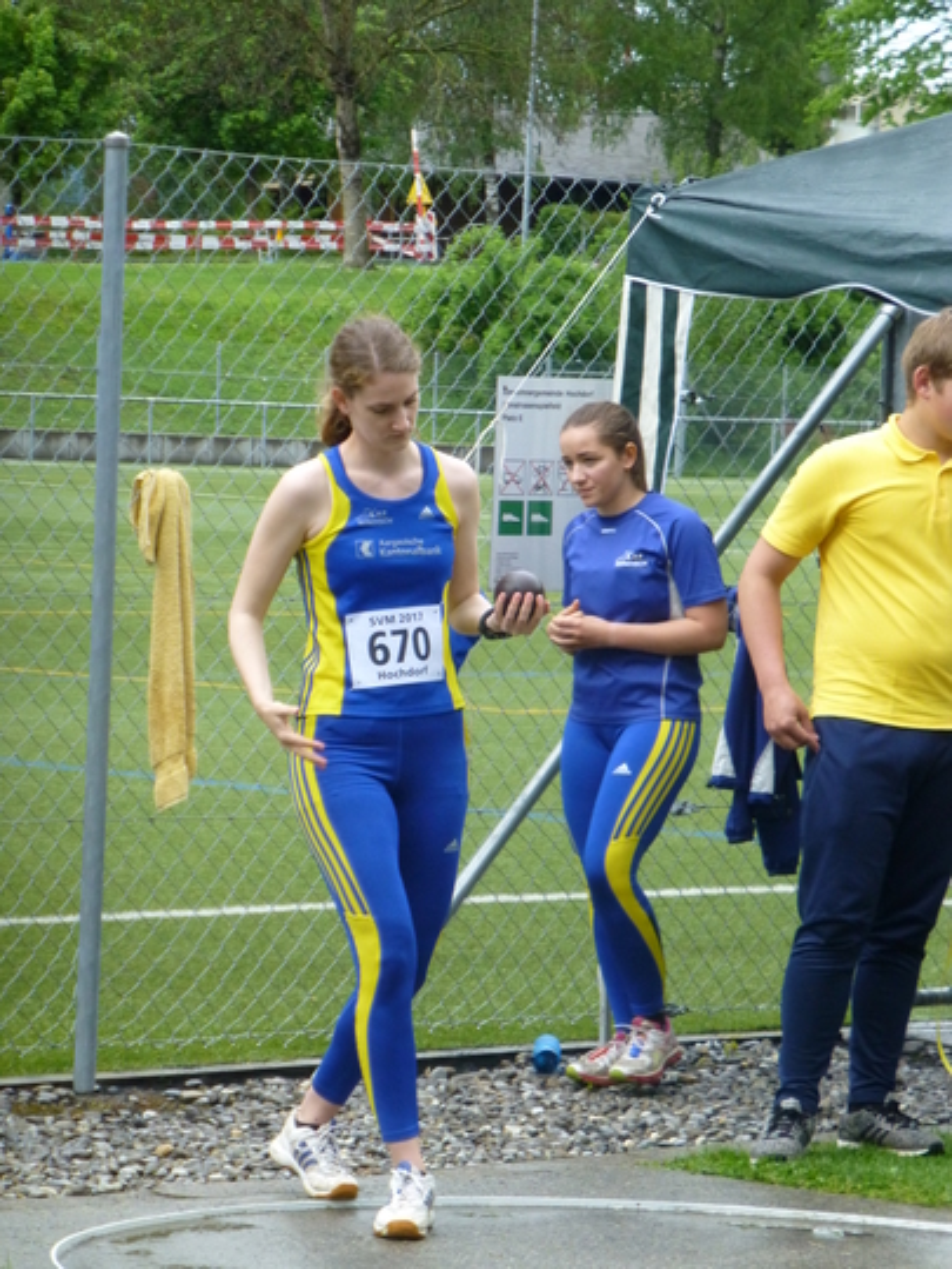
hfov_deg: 8.4
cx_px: 476
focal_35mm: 176
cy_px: 634
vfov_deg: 11.2
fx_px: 6454
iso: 400
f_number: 5.4
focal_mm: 31.3
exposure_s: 1/400
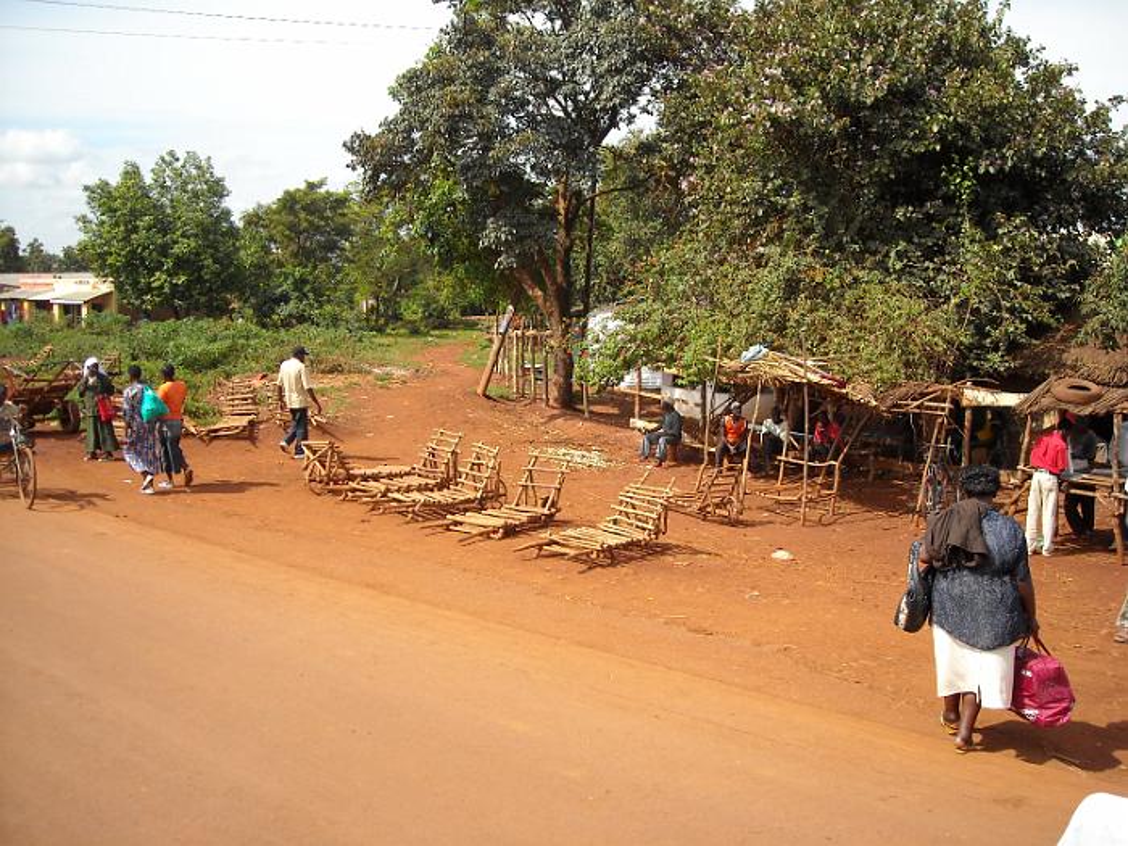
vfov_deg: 40.7
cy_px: 423
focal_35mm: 35
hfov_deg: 52.6
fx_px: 1141
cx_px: 564
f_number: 2.8
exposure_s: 1/647
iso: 64
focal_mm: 5.7
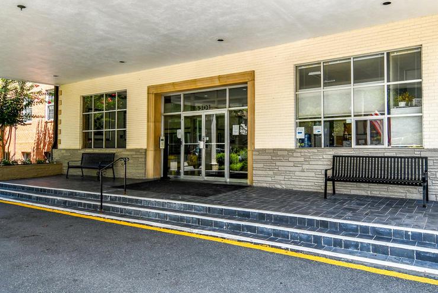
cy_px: 135
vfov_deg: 51.3
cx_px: 237
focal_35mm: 25
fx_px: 304
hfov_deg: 71.4
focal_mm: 12
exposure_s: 1/125
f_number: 5.6
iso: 100
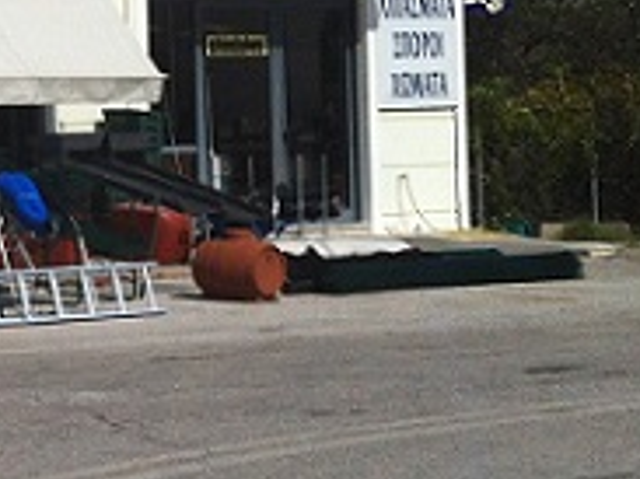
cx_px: -435
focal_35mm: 128
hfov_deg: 14.0
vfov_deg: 11.5
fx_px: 2365
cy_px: 143
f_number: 2.8
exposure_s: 1/4309
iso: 80
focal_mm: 3.85
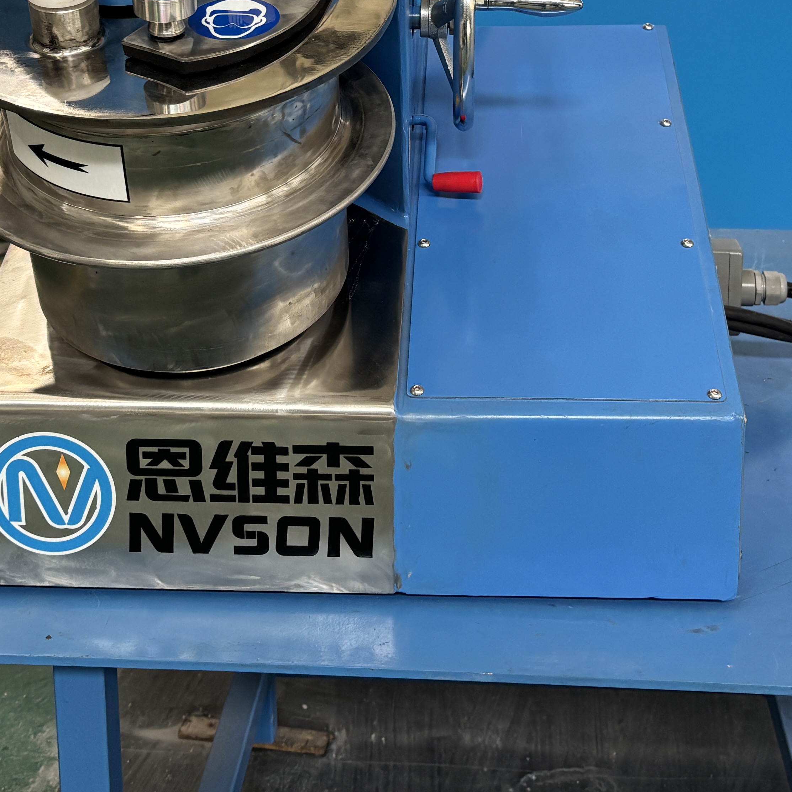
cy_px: 104
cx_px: 390
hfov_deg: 29.1
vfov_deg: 28.1
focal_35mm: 59
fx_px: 1527
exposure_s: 1/117
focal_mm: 5.96
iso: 125
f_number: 1.6
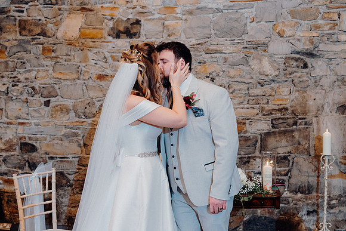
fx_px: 481
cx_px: 173
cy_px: 116
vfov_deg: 27.0
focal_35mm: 50
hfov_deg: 39.6
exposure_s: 1/200
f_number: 3.5
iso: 2500
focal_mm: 50
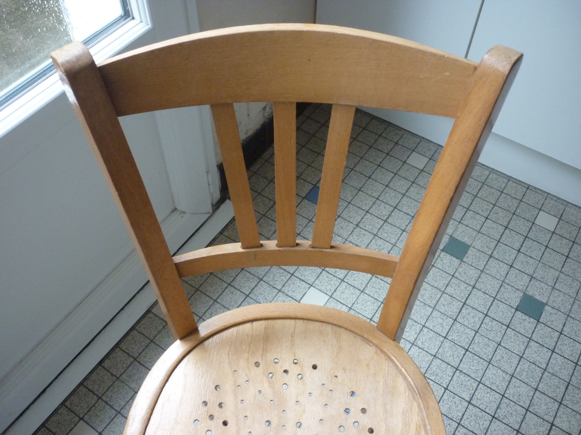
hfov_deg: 55.4
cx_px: 290
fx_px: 554
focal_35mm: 33
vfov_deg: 42.9
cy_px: 218
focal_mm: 5.5
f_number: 2.8
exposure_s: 1/25
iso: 400
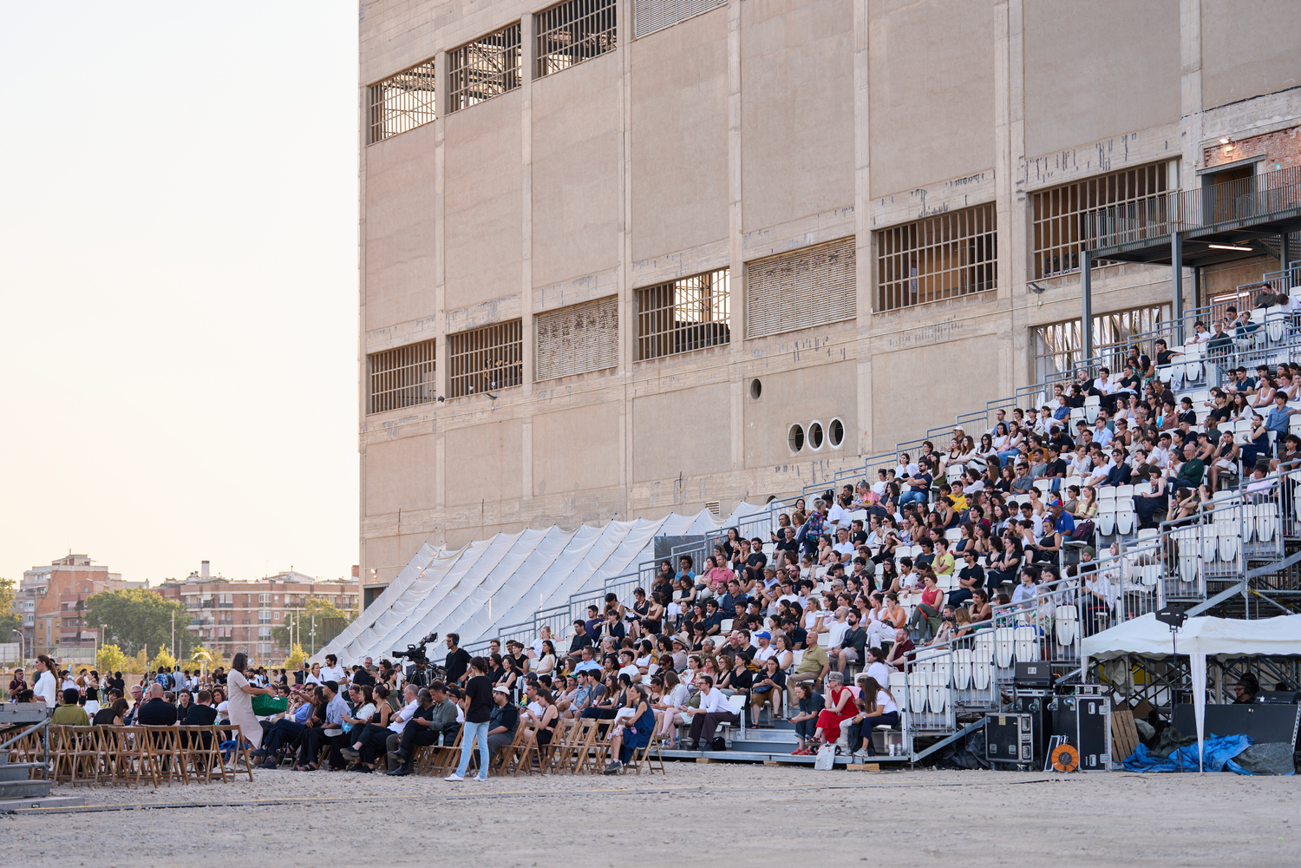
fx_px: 2782
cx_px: 650
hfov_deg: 26.3
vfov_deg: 17.7
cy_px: 434
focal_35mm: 77
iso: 100
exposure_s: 1/320
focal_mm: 77
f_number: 2.8
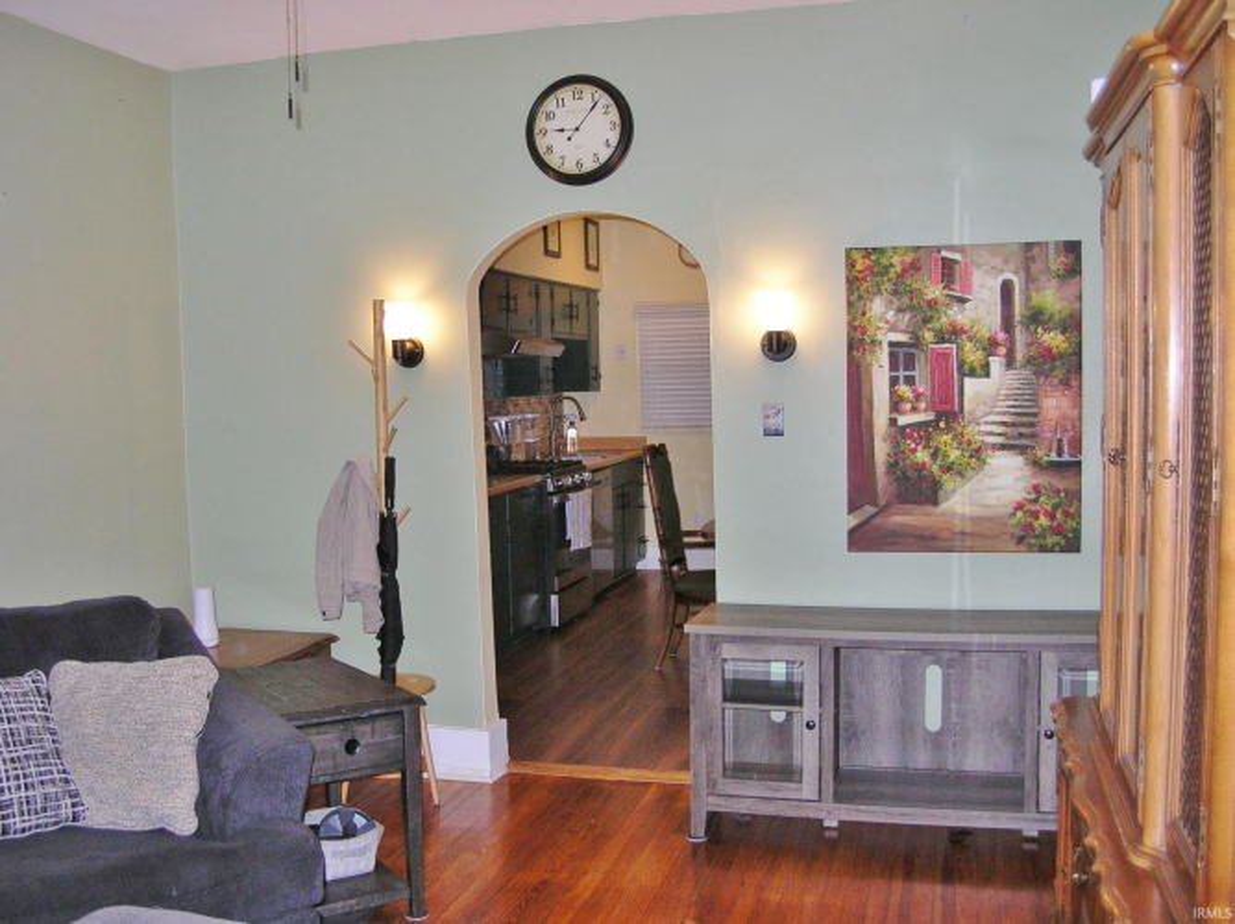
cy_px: 462
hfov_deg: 51.4
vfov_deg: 39.6
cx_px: 618
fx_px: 1283
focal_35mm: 36
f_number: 2.7
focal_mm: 6
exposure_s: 1/60.1
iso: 73
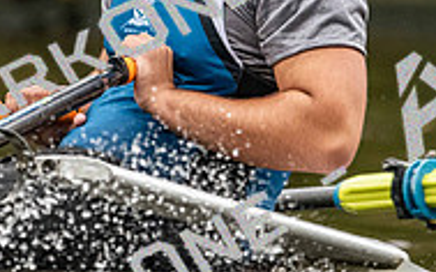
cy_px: -56
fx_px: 14884
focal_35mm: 1253
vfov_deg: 1.0
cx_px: 198
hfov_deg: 1.7
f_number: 4.5
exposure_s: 1/2500
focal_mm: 400
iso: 4500
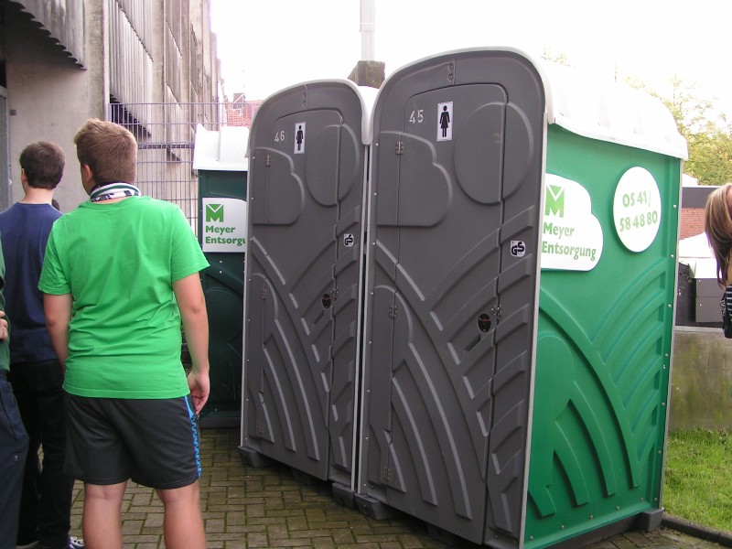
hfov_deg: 49.0
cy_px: 274
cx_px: 366
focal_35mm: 38
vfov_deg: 37.7
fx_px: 804
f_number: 4.5
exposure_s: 1/80
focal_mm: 5.8
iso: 50
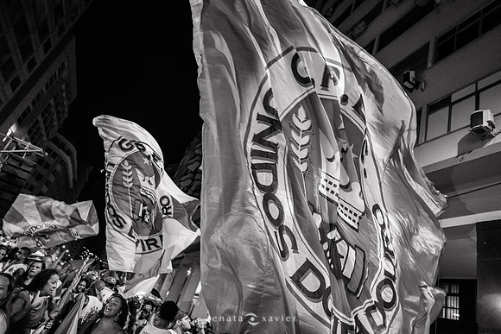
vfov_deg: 53.2
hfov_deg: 73.7
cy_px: 167
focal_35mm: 24
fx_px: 334
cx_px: 250
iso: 5000
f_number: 2.5
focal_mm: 24
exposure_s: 1/200
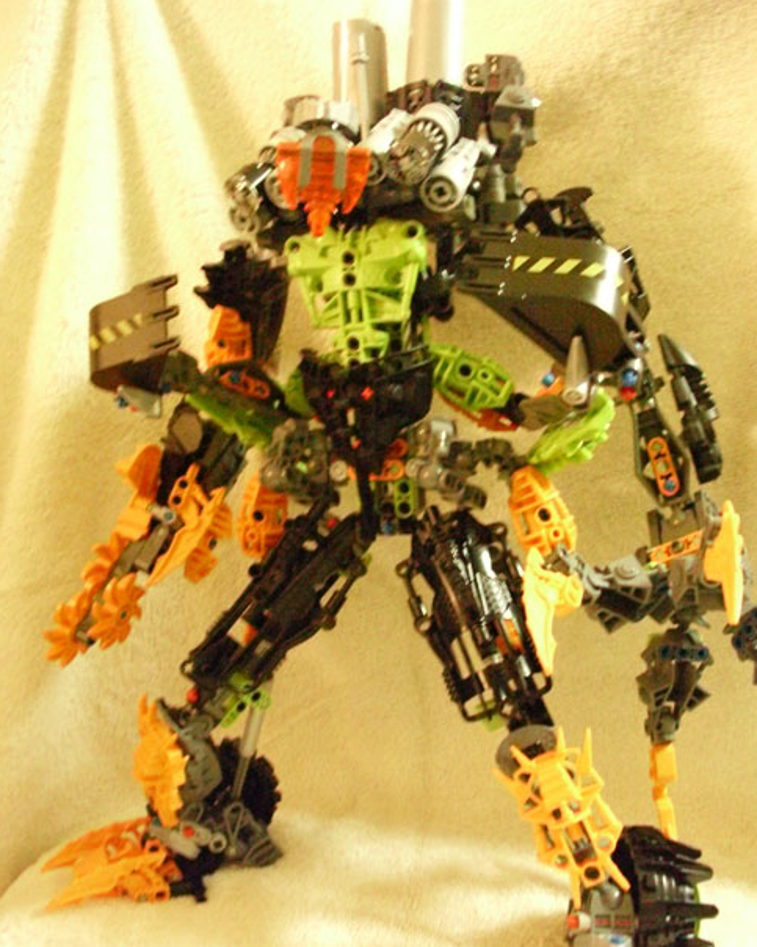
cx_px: 378
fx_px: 1120
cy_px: 506
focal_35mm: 40
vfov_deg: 45.8
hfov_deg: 37.3
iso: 1600
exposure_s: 1/6
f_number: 3.1
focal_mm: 6.3
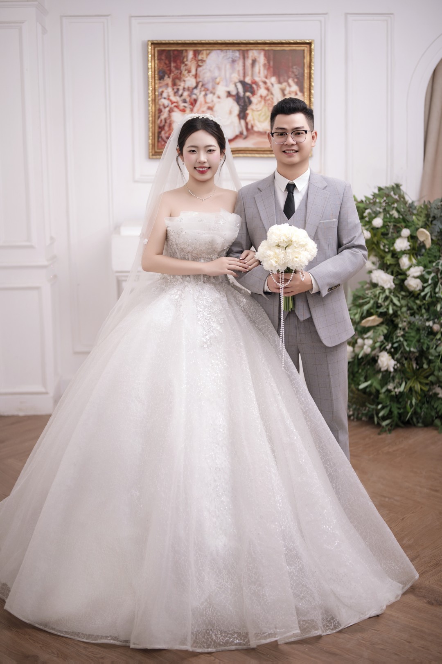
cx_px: 221
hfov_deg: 27.0
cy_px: 332
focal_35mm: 50
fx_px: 922
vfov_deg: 39.6
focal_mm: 50
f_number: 2
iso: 320
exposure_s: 1/250
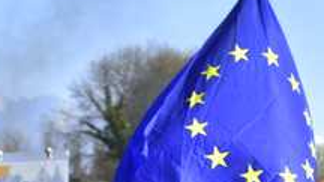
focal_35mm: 174
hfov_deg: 11.9
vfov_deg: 6.9
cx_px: 459
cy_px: 249
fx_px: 1493
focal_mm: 35
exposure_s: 1/5000
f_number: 3.2
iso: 400
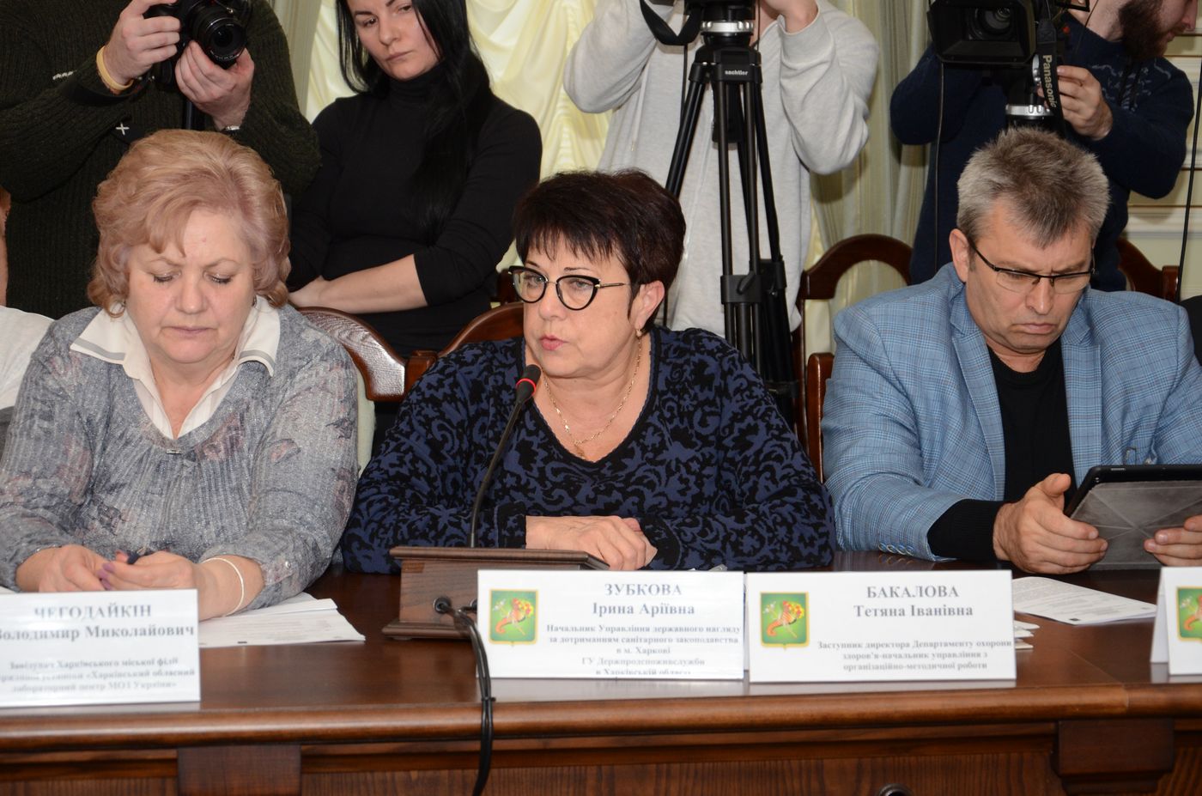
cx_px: 601
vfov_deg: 14.6
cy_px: 398
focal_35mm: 93
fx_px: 3098
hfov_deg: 22.0
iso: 800
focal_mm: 62
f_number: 5.3
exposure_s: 1/200
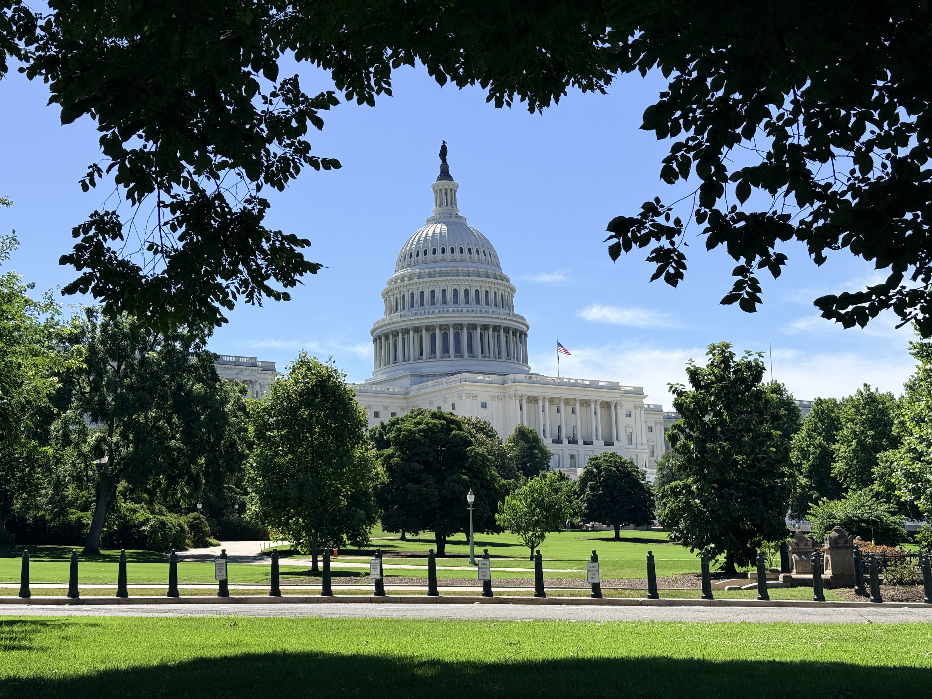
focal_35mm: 48
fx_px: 1292
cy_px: 350
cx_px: 466
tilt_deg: +10.4
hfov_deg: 39.7
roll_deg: +1.8
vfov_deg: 30.3
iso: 64
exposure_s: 1/4878
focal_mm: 6.76
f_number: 1.78
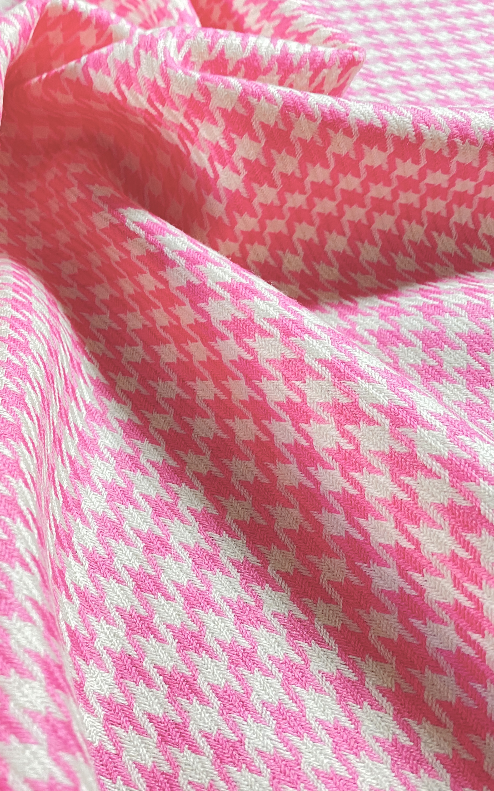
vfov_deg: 52.7
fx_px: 797
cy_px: 395
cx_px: 27
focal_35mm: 37
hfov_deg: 32.3
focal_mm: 4.25
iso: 64
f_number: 1.8
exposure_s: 1/50
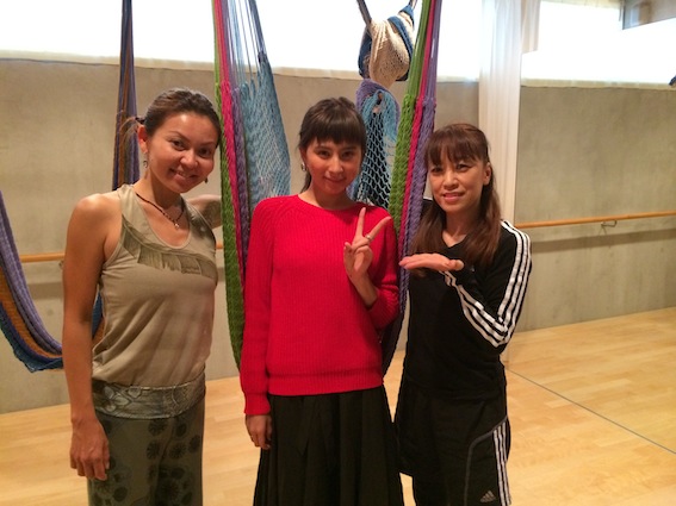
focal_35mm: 30
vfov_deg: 46.8
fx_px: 586
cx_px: 338
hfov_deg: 60.0
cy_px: 253
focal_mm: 4.12
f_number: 2.2
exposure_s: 1/30
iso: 320
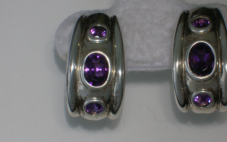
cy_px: 87
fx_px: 959
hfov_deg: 13.5
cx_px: 139
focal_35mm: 155
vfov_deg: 8.5
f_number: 8.2
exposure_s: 1/60.1
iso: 77
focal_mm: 17.1
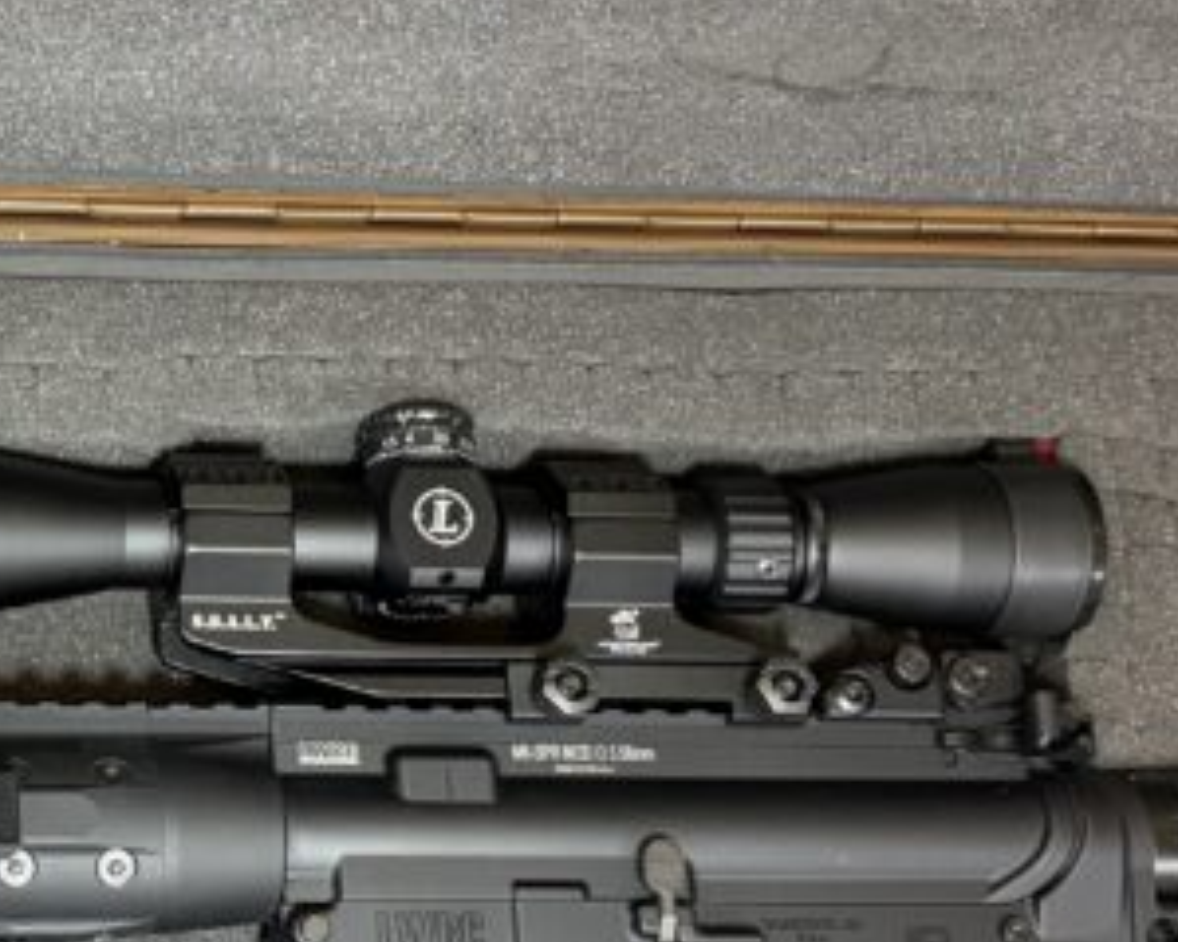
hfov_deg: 21.2
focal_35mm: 87
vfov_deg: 17.7
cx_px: 0
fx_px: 3032
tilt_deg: -66.8
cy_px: 469
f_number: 1.6
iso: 320
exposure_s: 1/60
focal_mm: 5.96
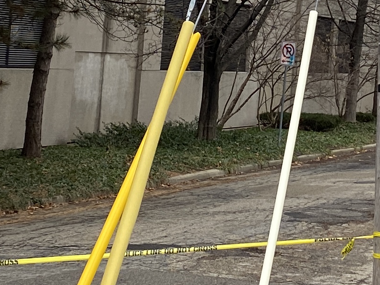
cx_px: 344
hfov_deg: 14.9
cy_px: -17
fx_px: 1438
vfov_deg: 11.2
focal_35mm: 131
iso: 32
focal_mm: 4.25
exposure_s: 1/673
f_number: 1.8
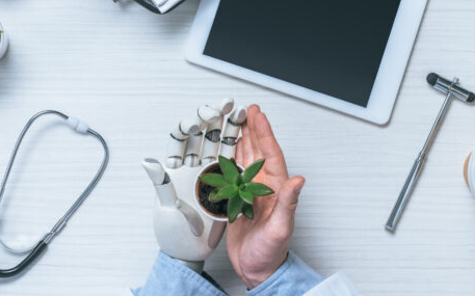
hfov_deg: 27.1
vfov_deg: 17.1
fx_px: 983
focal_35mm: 76
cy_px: 102
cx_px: 268
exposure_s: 1/200
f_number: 13
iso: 400
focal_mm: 50
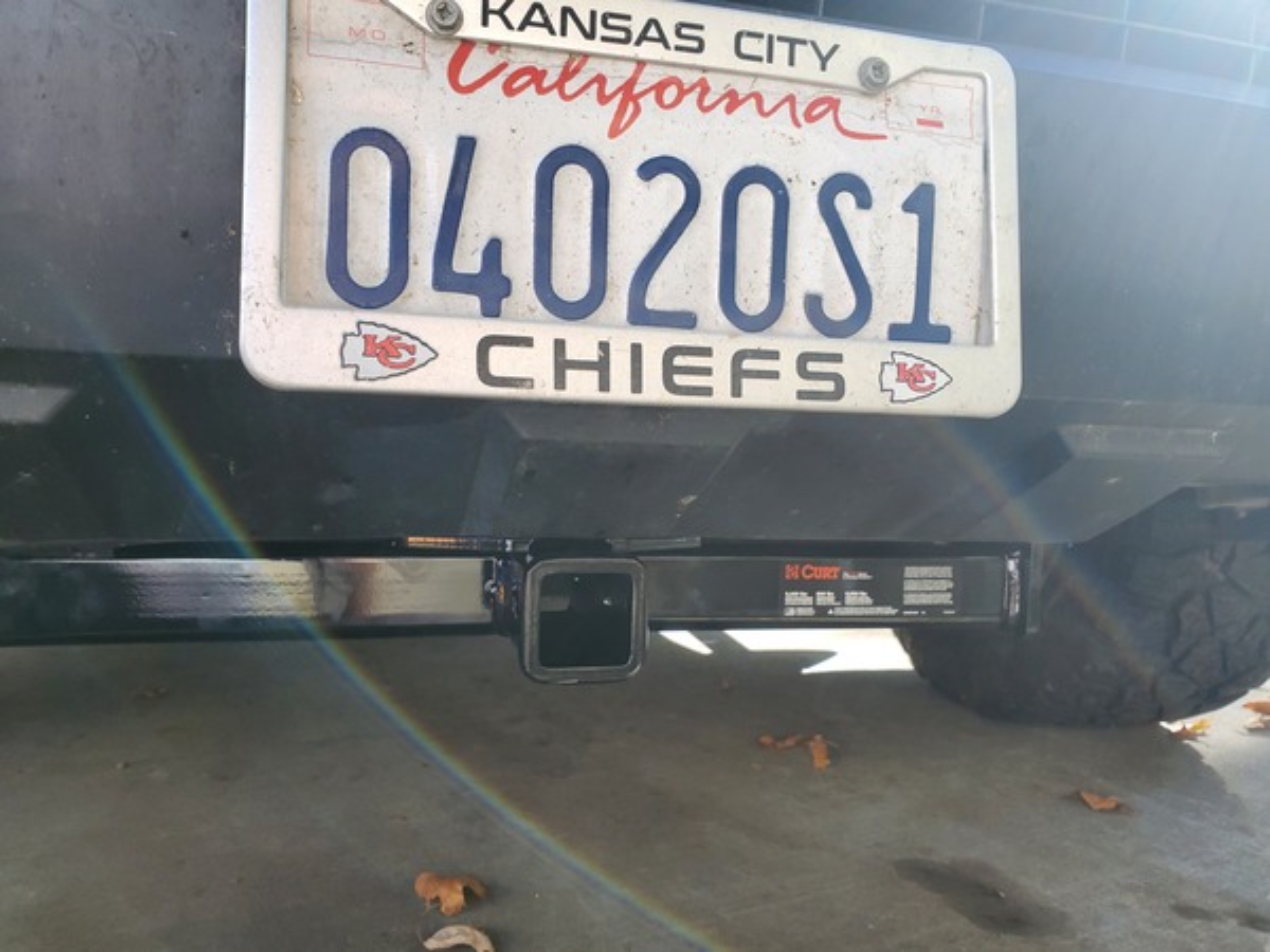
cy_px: 476
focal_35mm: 26
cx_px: 635
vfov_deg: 53.1
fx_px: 954
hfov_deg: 67.3
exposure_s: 1/120
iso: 64
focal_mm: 4.3
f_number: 2.4
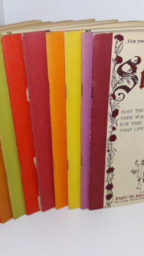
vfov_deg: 49.4
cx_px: 69
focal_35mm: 41
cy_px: 128
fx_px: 278
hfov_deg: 29.0
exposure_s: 1/139
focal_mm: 3.7
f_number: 1.7
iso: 40
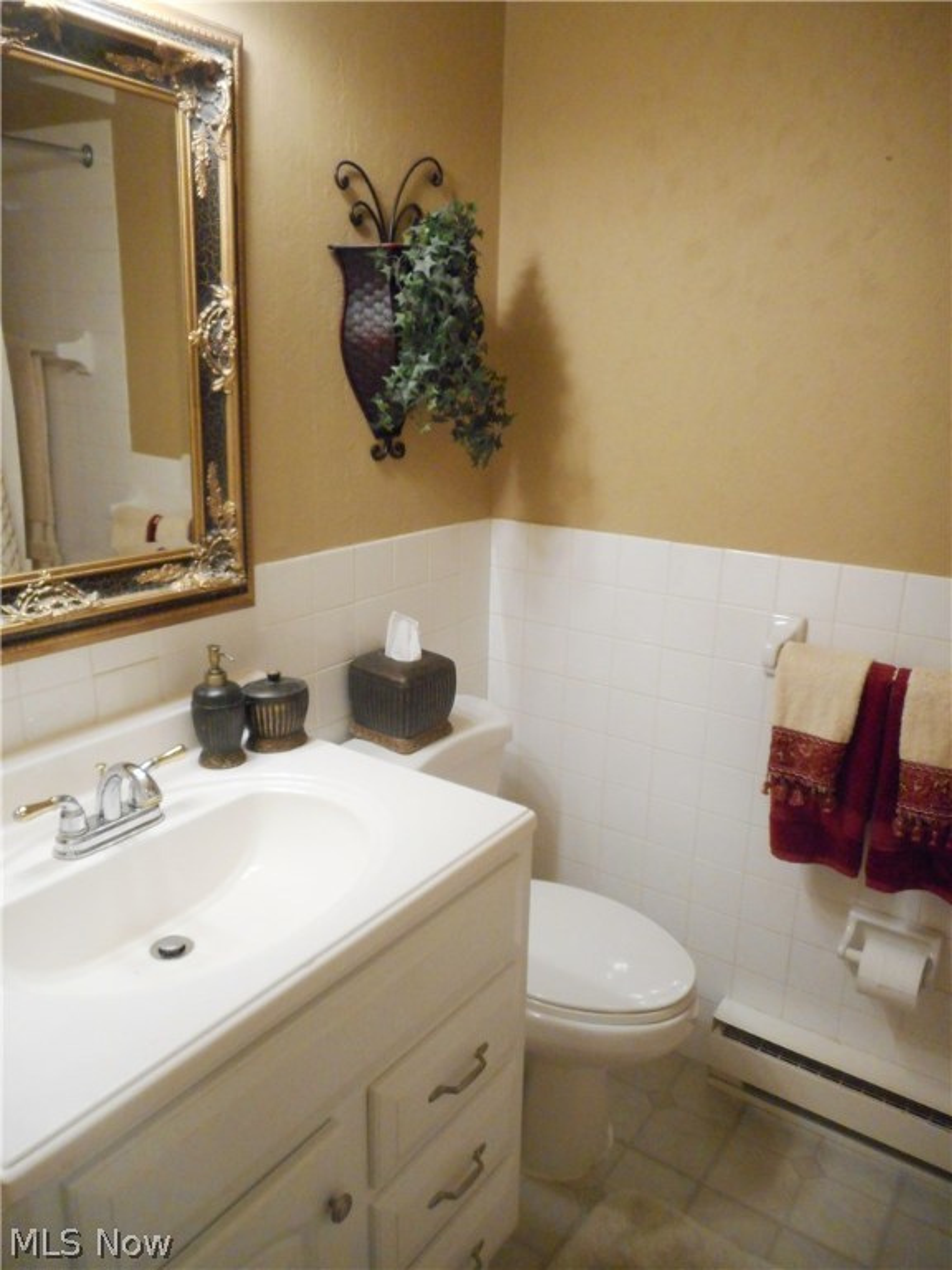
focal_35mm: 25
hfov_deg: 54.9
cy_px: 635
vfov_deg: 69.4
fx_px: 917
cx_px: 476
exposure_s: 1/30
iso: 400
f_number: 3.7
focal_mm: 4.5
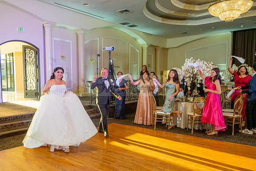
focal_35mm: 30
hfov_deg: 61.4
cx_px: 97
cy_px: 96
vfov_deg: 43.7
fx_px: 212
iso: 800
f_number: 4
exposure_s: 1/80
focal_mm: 24
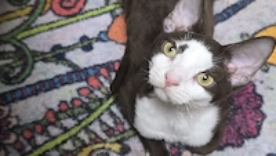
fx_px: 366
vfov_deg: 24.0
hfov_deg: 41.3
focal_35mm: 50
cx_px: 137
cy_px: 79
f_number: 1.7
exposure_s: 1/60.2
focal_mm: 6.3
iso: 800
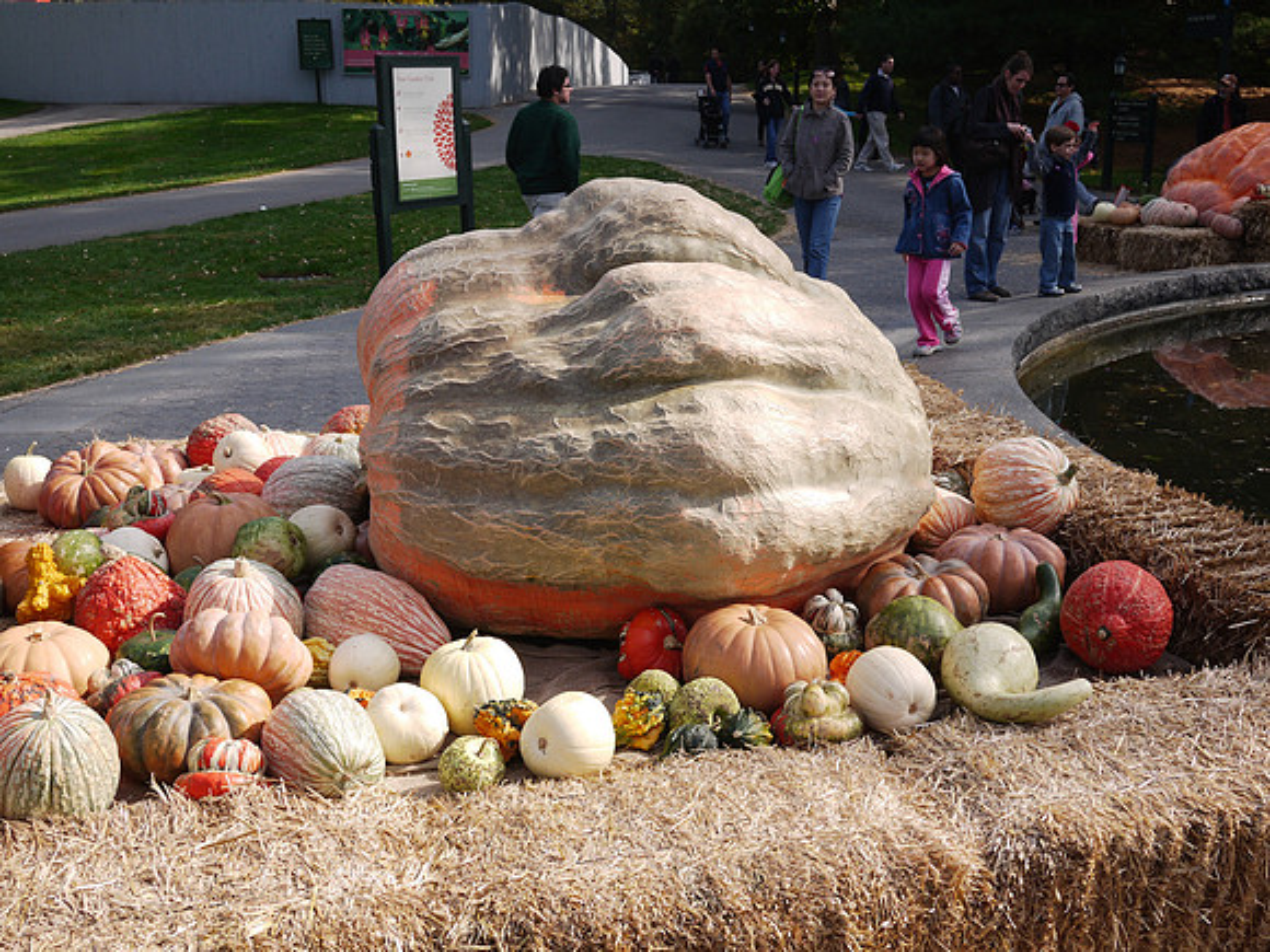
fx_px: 1468
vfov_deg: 36.0
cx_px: 635
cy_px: 476
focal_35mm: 40
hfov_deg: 46.8
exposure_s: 1/250
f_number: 6.3
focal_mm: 20
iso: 100
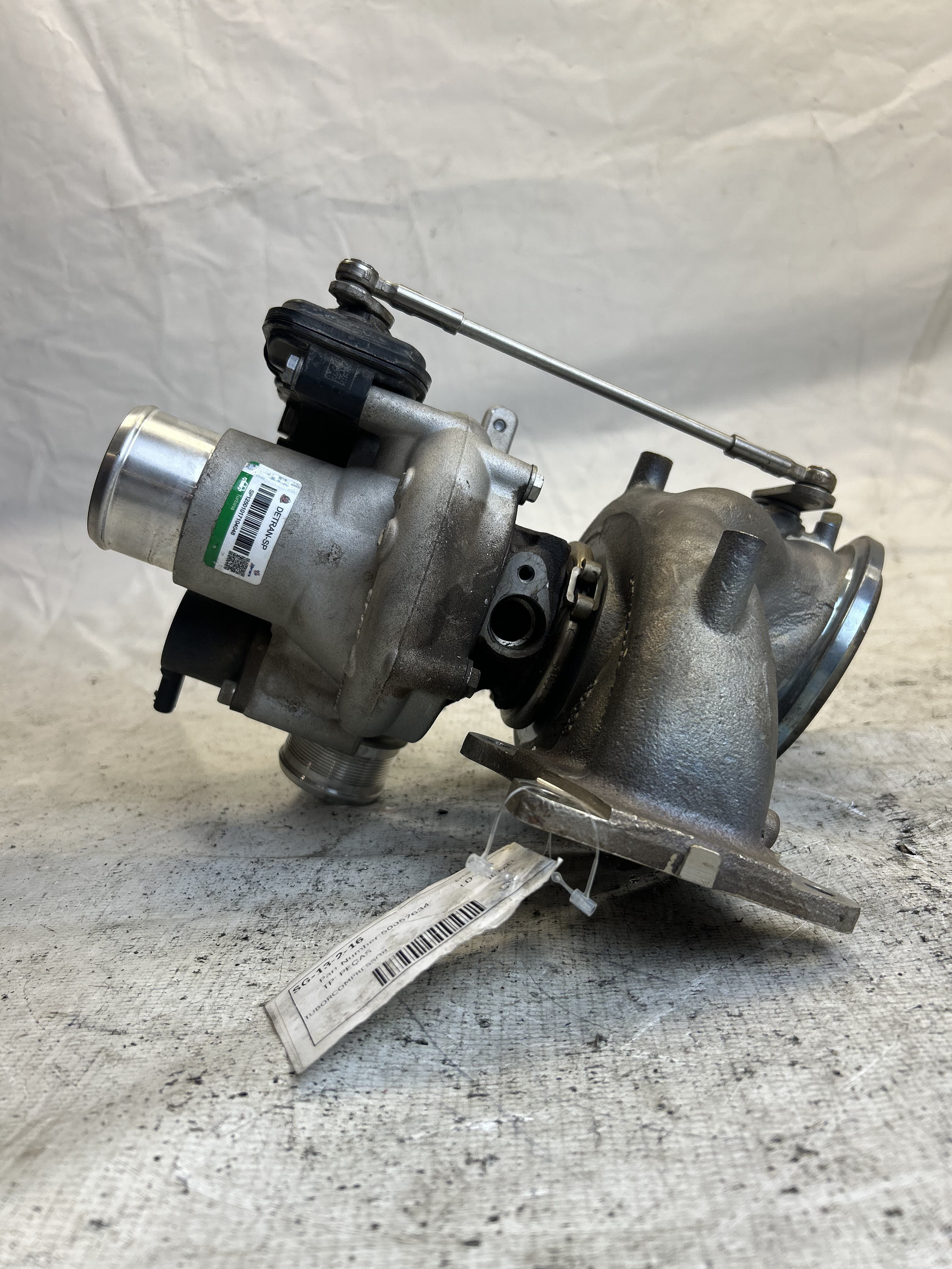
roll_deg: +3.7
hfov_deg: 53.1
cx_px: 476
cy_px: 634
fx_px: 953
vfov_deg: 67.3
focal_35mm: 26
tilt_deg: -8.9
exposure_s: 1/181
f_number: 1.5
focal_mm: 5.7
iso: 40
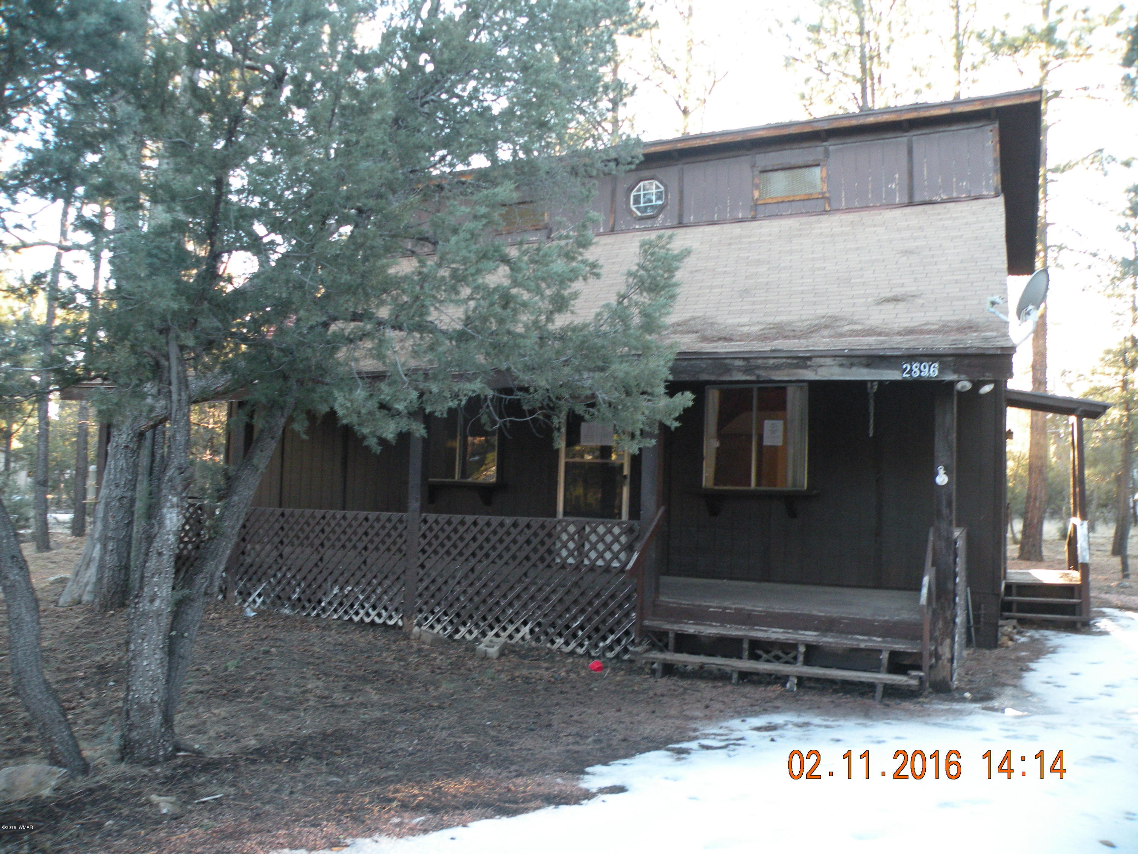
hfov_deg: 65.3
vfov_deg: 51.4
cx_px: 569
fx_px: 888
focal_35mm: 27
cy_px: 427
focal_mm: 4.7
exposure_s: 1/62.6
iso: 226
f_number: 2.8
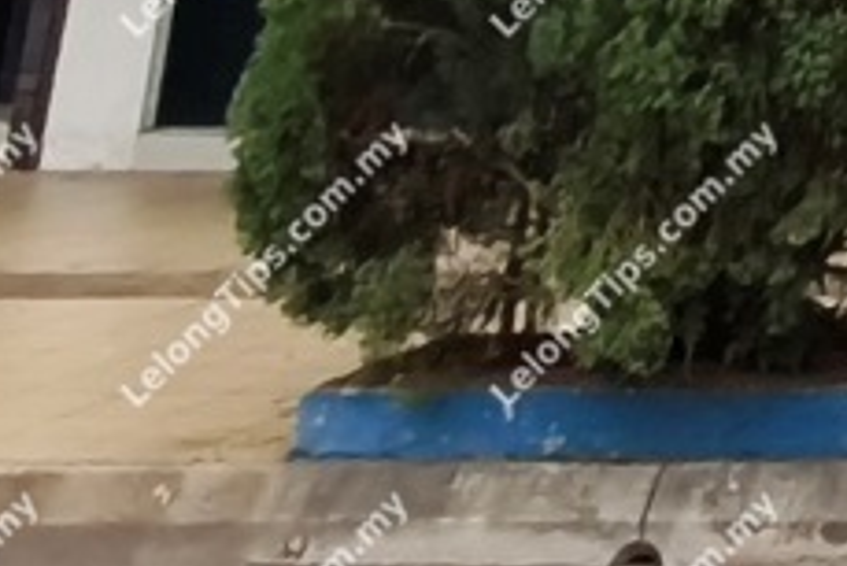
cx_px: 1737
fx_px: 2401
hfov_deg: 15.5
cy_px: -1175
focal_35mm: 102
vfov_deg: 9.9
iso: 50
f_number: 2.2
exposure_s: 1/2460
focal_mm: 1.67
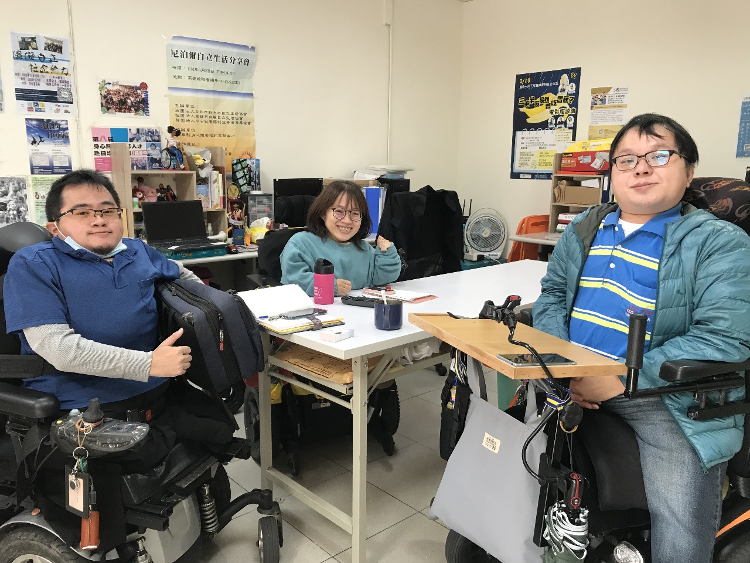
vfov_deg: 49.7
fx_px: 607
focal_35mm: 28
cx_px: 375
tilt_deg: -10.1
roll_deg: +0.0
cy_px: 282
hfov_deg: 63.4
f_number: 1.8
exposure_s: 1/30
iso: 25
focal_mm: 3.99
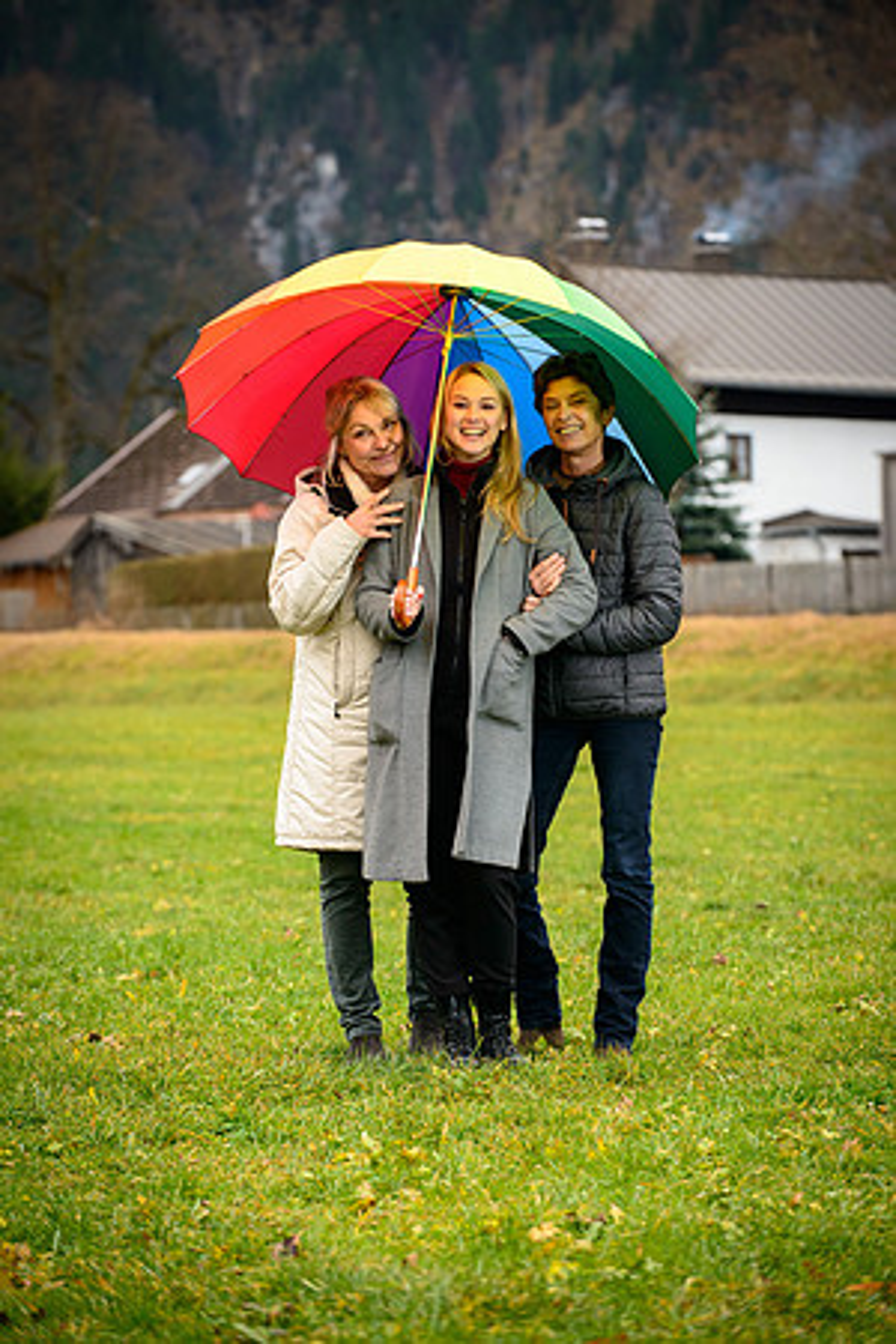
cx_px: 448
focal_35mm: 140
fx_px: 5226
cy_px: 672
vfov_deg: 14.7
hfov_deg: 9.8
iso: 800
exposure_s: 1/250
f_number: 5
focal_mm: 140
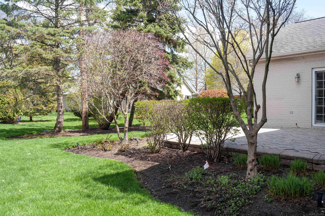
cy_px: 108
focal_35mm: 27
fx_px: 243
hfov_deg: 67.4
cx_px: 162
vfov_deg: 47.8
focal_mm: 18
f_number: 8
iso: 200
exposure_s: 1/100
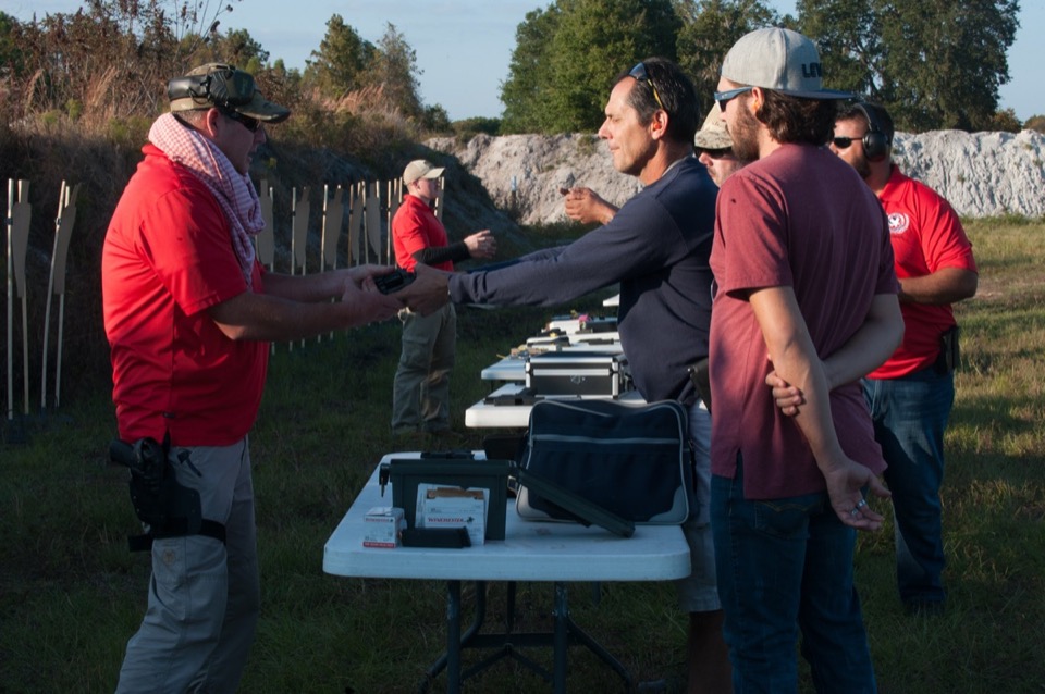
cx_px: 522
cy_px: 347
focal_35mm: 70
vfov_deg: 19.4
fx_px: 2030
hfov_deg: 28.9
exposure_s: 1/125
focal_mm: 70
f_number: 18
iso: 500
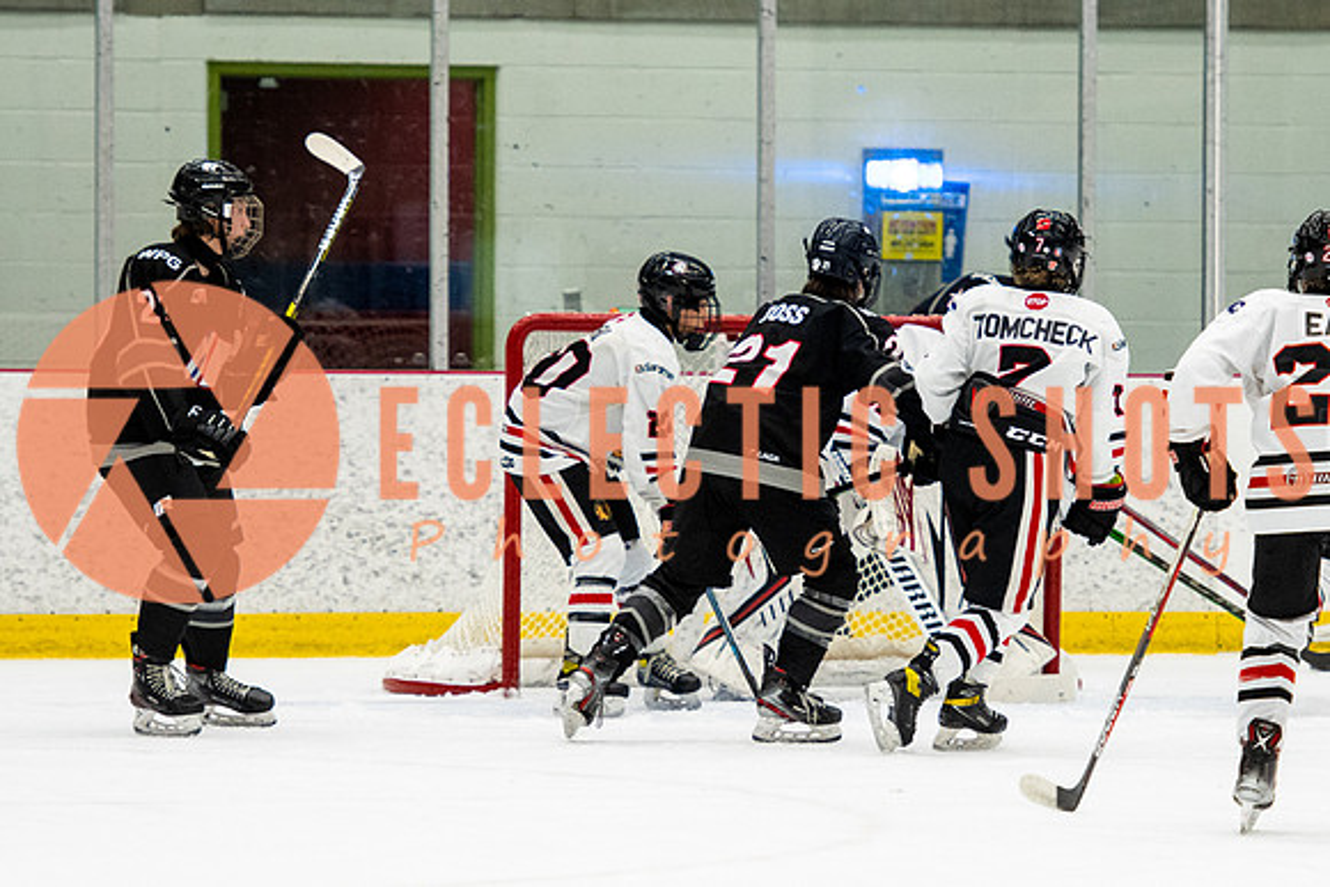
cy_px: 410
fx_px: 11794
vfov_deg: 4.3
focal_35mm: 319
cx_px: 721
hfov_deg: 6.5
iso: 2000
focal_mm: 155
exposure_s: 1/640
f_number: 2.8
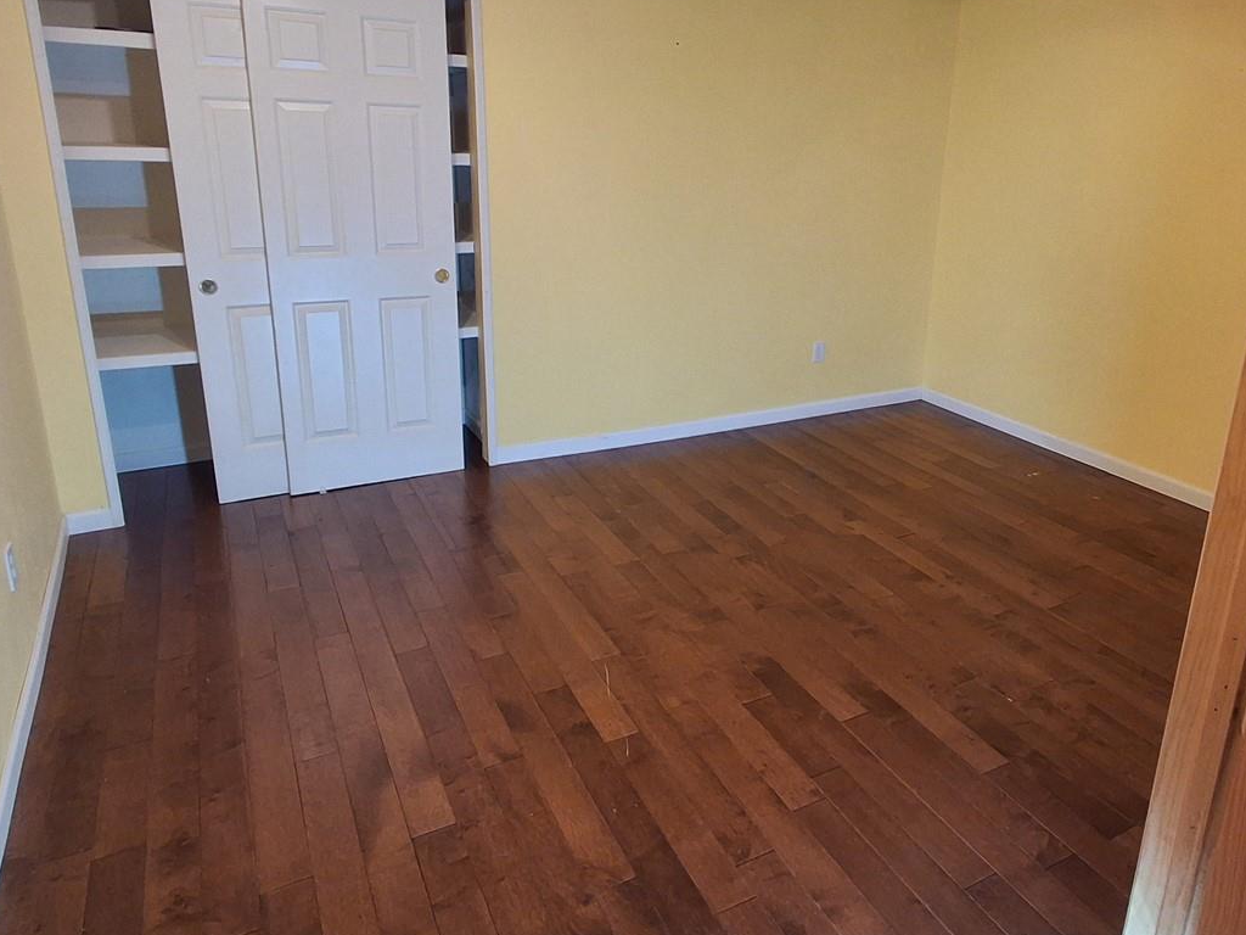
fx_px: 900
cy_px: 388
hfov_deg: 69.1
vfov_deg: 54.6
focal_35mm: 25
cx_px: 708
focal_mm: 1.64
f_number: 2.2
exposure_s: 1/40
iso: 160
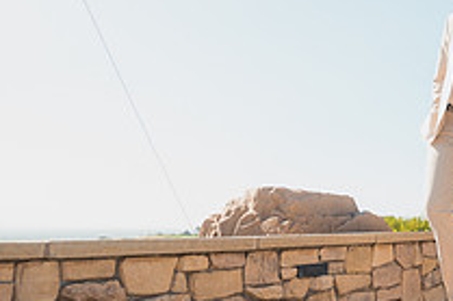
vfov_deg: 26.8
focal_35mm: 50
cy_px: 101
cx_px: 438
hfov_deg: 36.2
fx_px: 629
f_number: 2.8
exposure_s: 1/640
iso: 125
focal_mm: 18
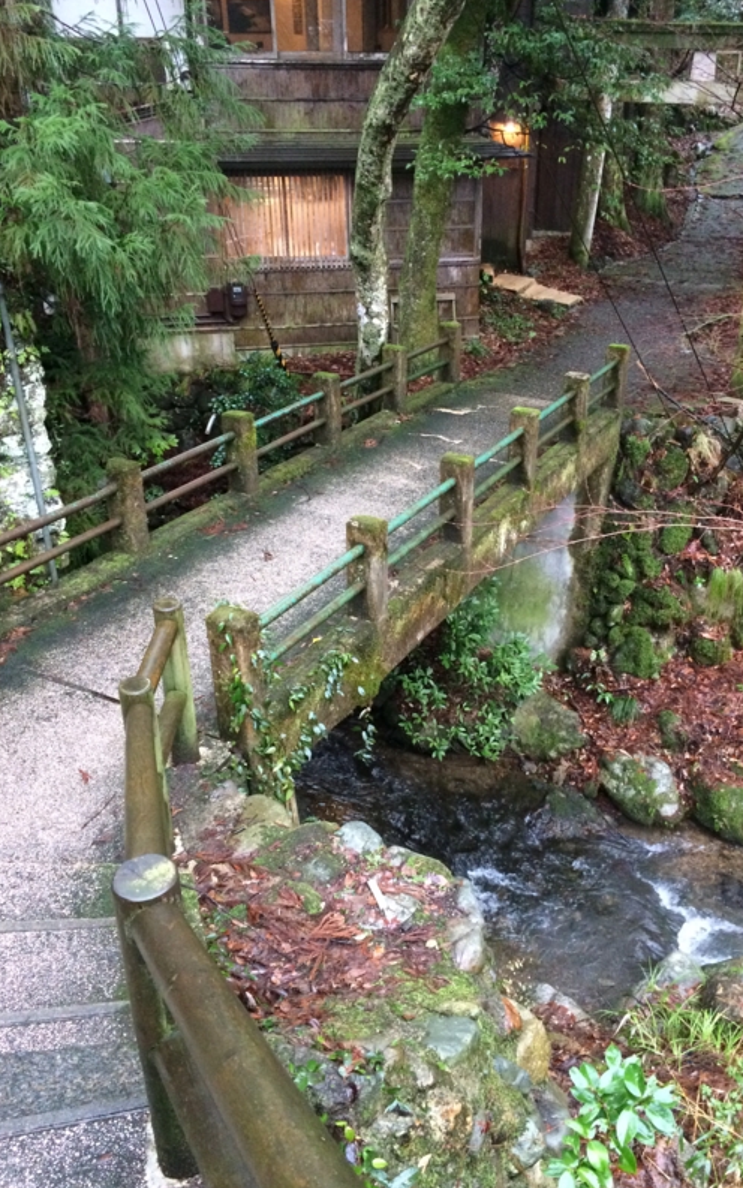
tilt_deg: -29.6
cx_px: 436
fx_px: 1004
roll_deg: +0.7
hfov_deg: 40.5
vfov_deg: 61.2
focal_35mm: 31
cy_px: 593
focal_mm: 4.15
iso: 250
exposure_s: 1/30
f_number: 2.2
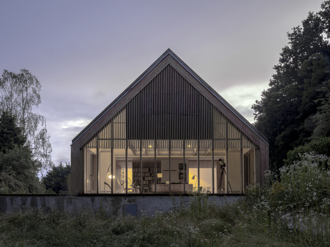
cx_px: 165
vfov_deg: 44.2
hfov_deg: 56.8
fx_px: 305
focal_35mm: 32
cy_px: 124
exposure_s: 30
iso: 100
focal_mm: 40.3
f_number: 20
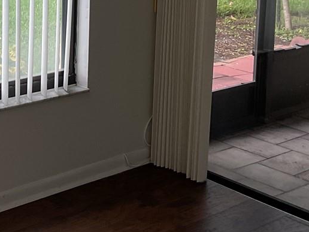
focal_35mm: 90
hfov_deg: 21.3
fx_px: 803
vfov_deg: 16.0
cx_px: 33
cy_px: -17
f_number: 1.8
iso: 16
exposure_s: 1/203
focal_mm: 3
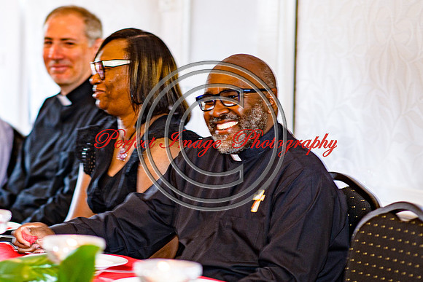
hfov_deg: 10.2
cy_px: 143
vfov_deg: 6.8
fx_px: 2375
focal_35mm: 202
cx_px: 124
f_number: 1.8
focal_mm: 105
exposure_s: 1/125
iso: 200
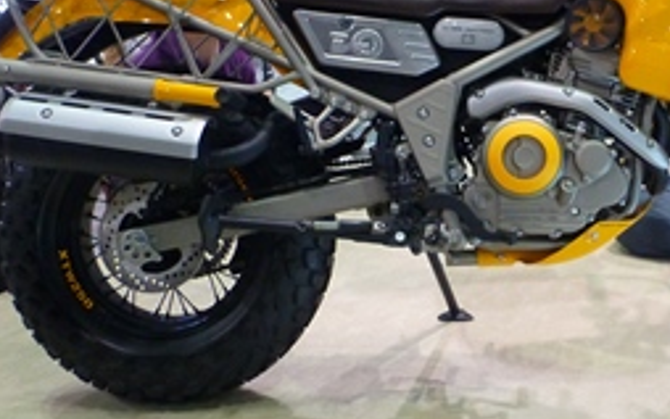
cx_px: 483
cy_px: 100
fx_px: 1023
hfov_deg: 35.6
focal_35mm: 56
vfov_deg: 22.9
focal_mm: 4.9
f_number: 3.3
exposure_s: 1/30
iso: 400
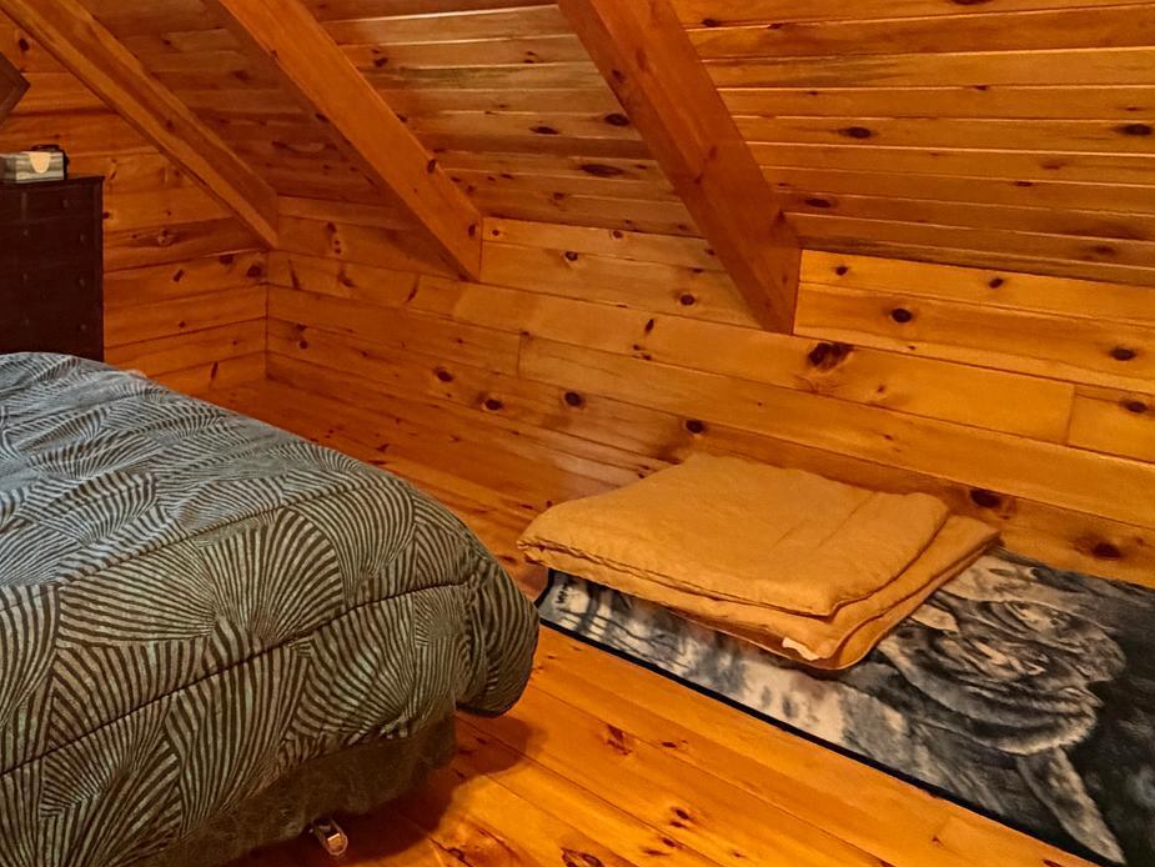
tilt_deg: -10.3
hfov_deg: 52.1
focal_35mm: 31
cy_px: 280
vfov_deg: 44.7
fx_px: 1034
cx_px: 139
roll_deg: +0.7
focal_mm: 2.22
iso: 800
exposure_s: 1/60
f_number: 2.2
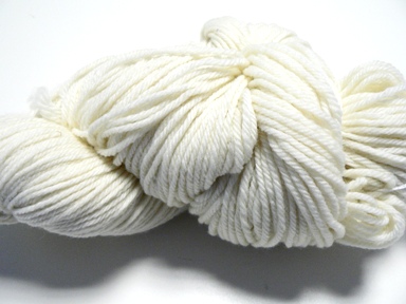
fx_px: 422
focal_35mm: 36
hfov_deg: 51.4
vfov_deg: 39.7
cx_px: 203
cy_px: 152
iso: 200
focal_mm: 6
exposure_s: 1/30
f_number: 2.8
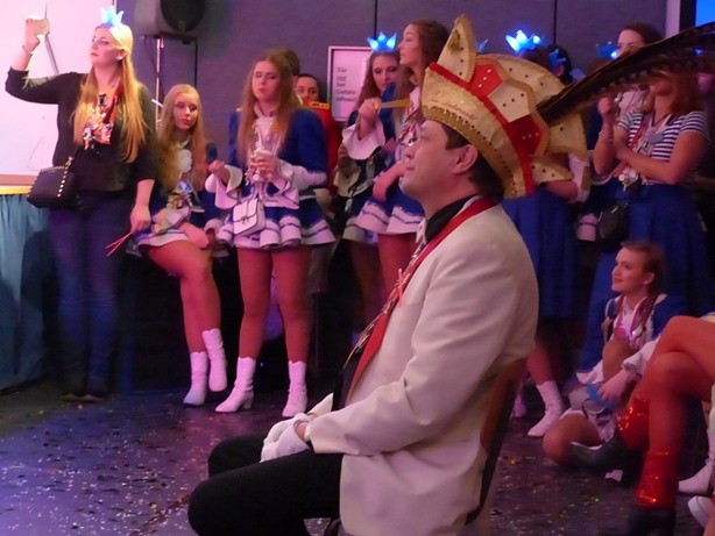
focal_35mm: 83
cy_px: 268
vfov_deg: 17.8
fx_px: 1715
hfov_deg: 23.5
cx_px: 358
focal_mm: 15
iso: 2500
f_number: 2.8
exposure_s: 1/60
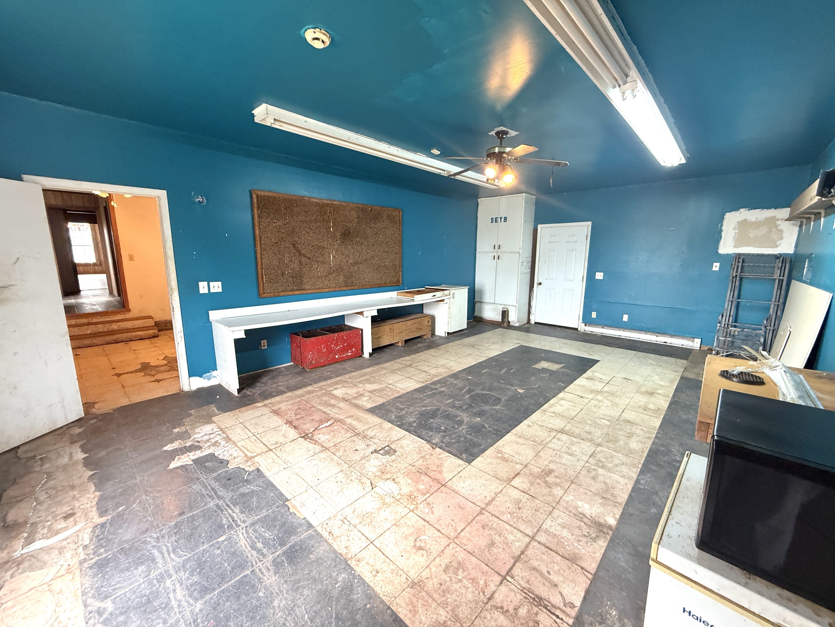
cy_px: 314
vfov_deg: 85.7
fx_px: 338
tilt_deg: -9.6
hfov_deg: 102.1
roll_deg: -1.0
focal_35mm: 14
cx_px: 418
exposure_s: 1/60
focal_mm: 2.22
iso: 200
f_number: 2.2
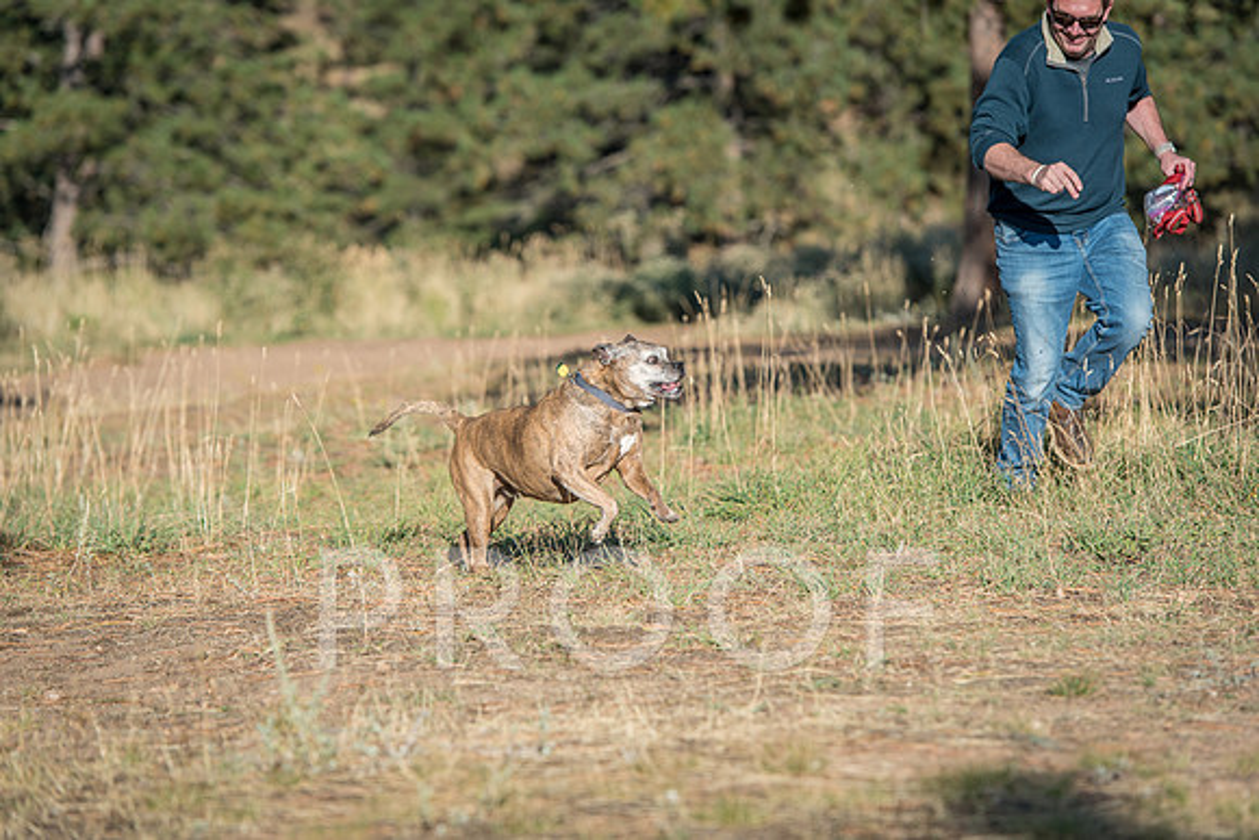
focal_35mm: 160
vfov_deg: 8.6
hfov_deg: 12.8
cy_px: 420
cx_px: 630
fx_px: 5597
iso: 200
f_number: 4
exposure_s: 1/1600
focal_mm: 160
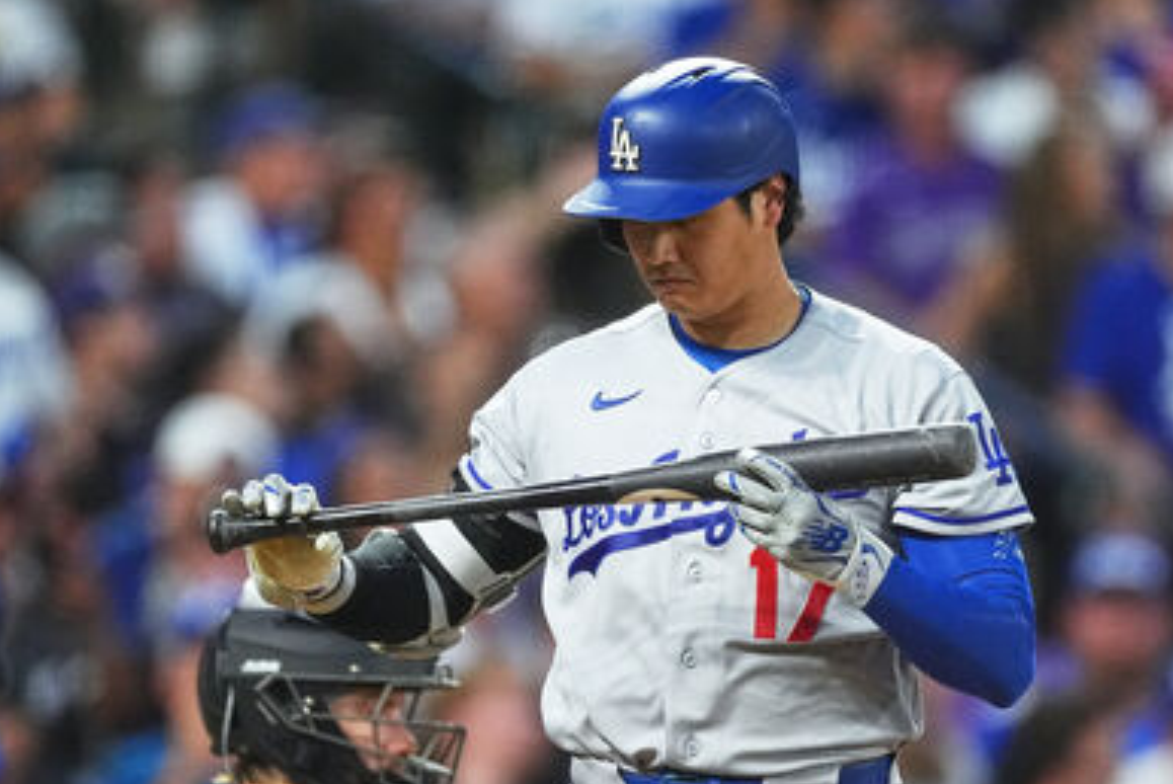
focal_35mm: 933
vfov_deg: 1.5
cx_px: 599
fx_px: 30422
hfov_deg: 2.2
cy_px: 397
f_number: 4
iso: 5000
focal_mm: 600
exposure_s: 1/2000
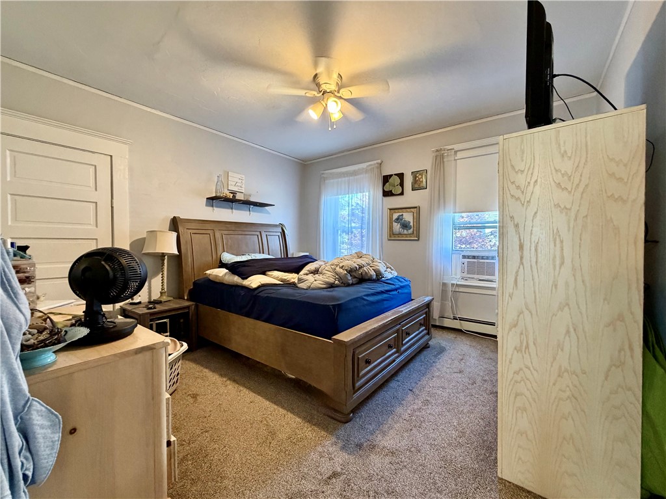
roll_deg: -0.6
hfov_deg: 102.1
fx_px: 269
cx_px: 333
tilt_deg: -1.5
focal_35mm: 14
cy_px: 250
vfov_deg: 85.6
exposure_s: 1/60
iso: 320
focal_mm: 2.22
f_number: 2.2
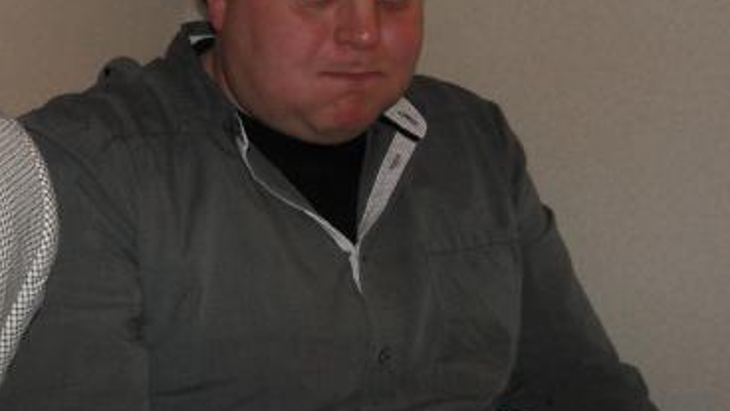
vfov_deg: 14.5
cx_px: 111
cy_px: 64
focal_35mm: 83
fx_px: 1607
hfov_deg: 25.0
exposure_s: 1/60
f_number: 2.8
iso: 200
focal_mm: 5.7
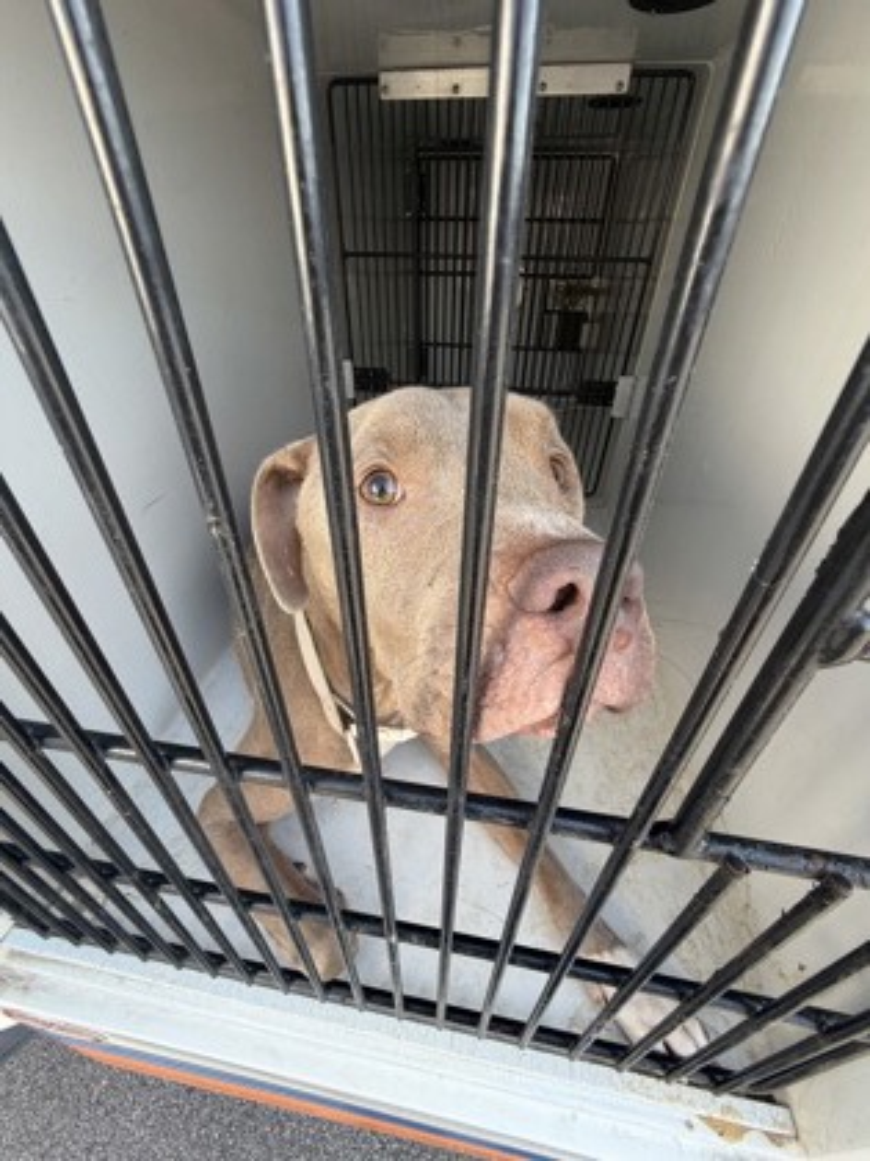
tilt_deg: -37.1
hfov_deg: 85.7
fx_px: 469
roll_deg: -1.2
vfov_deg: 102.1
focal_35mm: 14
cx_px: 435
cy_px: 580
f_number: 2.2
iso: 64
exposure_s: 1/121
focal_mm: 2.22
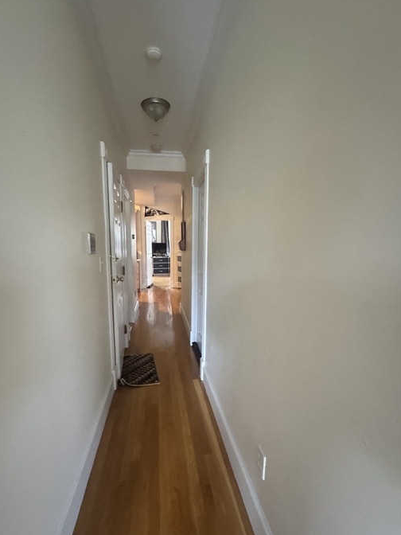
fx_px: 247
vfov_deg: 94.3
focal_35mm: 16
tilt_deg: -9.7
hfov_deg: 78.0
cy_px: 289
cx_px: 188
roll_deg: +0.7
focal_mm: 2.22
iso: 1250
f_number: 2.2
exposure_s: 1/60
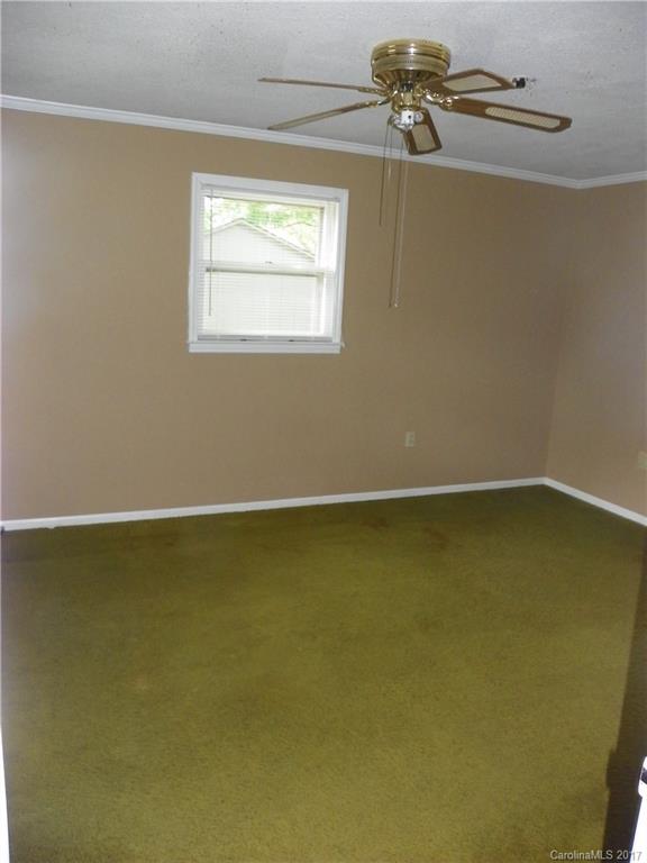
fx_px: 698
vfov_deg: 63.4
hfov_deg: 49.7
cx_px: 324
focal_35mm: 28
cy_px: 432
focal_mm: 5
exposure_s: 1/30
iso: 200
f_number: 2.8
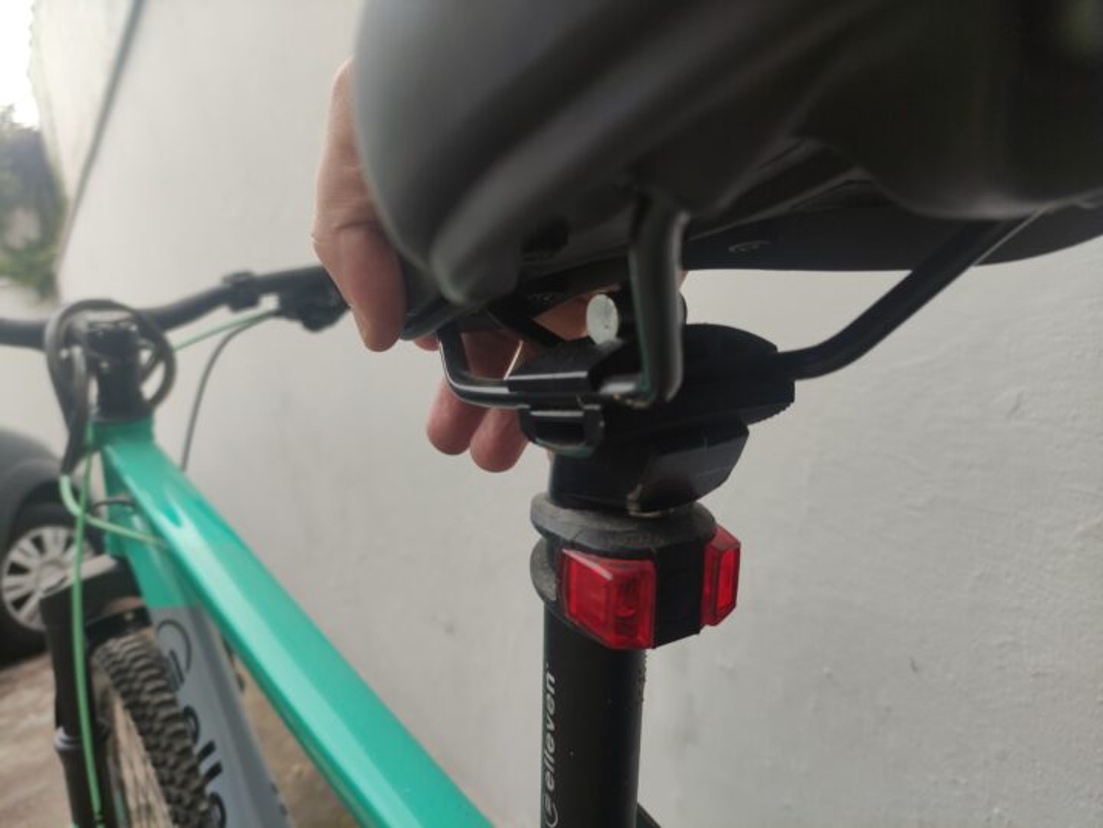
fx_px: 797
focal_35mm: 25
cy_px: 414
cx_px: 552
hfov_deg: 69.4
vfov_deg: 54.9
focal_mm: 5.43
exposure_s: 1/120
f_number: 1.89
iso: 102
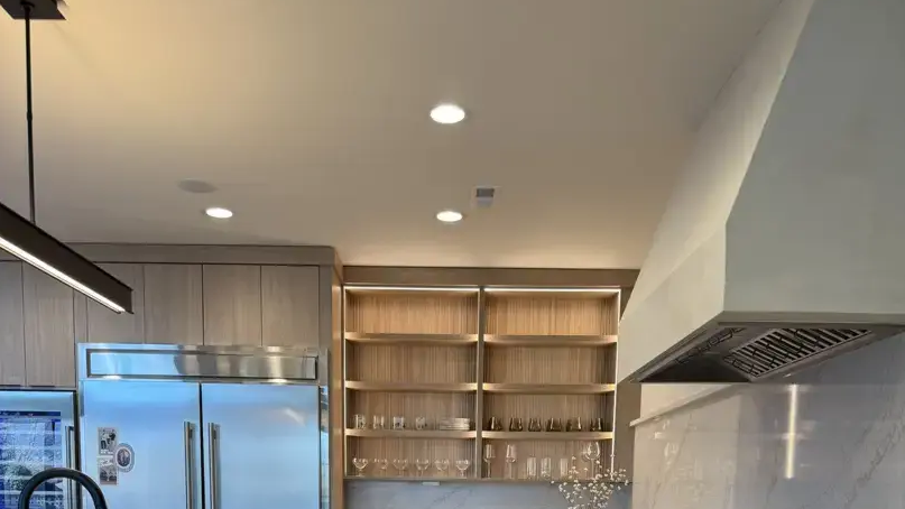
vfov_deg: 29.9
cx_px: 452
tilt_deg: -5.4
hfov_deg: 56.6
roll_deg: -1.2
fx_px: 840
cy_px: 575
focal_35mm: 35
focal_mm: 6.76
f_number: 1.78
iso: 125
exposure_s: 1/120
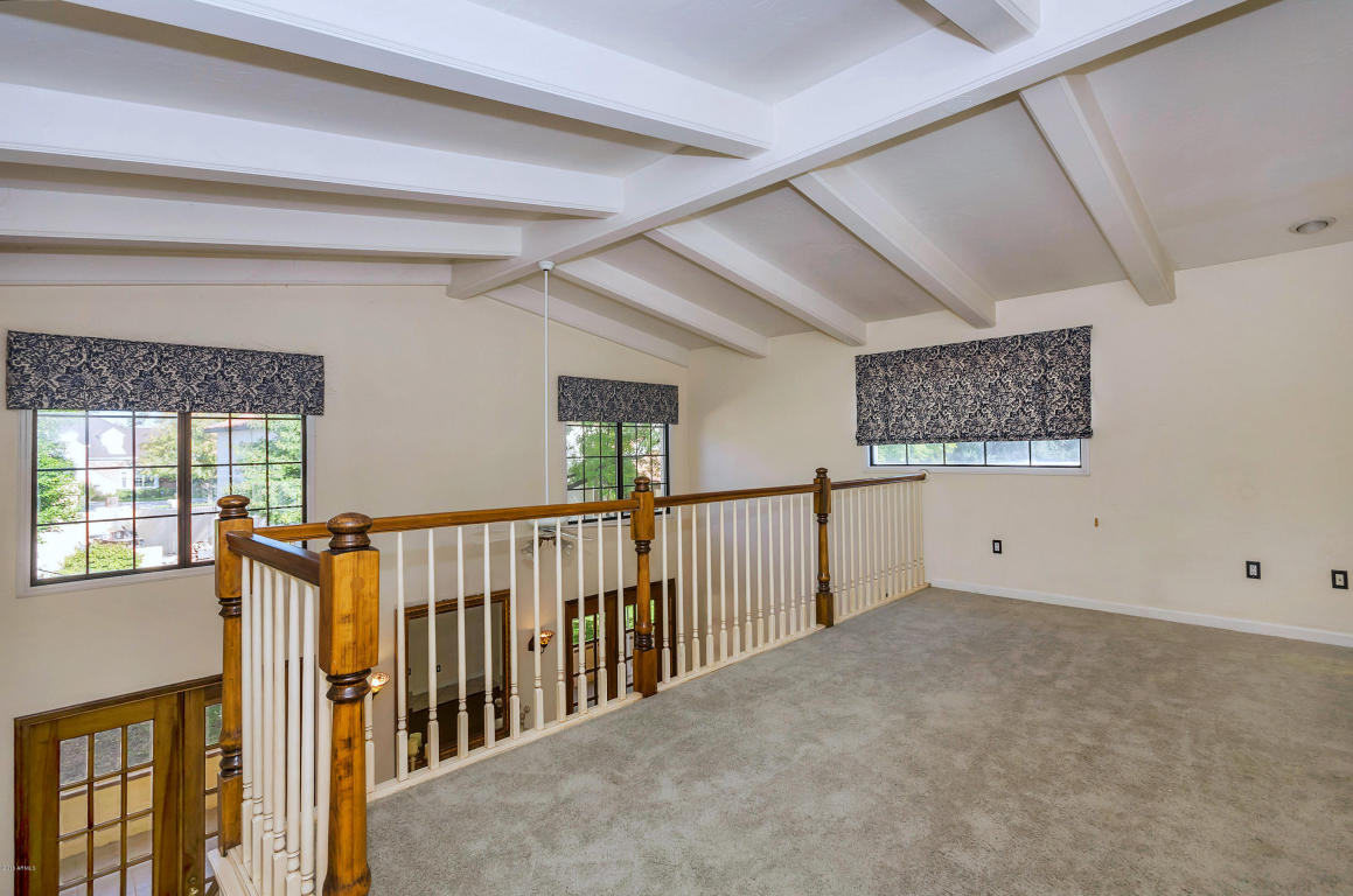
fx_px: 563
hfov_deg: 100.5
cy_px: 448
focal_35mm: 15
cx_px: 676
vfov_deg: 77.1
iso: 250
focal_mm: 10
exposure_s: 1/100
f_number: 8
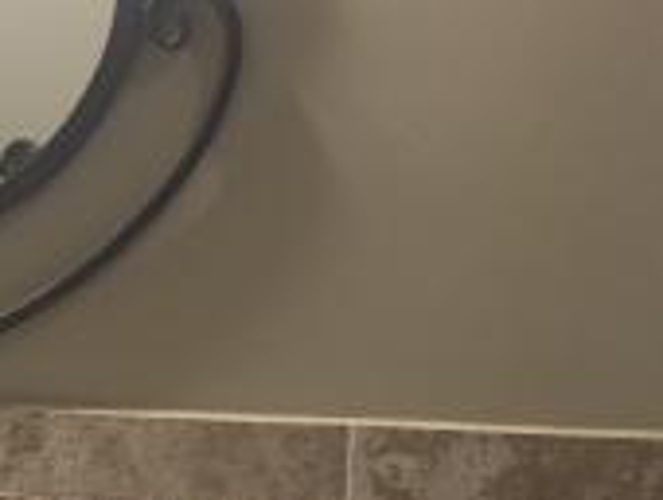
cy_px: 684
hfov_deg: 17.4
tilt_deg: -16.4
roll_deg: +1.3
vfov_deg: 13.1
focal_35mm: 109
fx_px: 2091
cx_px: -70
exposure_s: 1/30
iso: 32
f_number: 2.2
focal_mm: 4.15
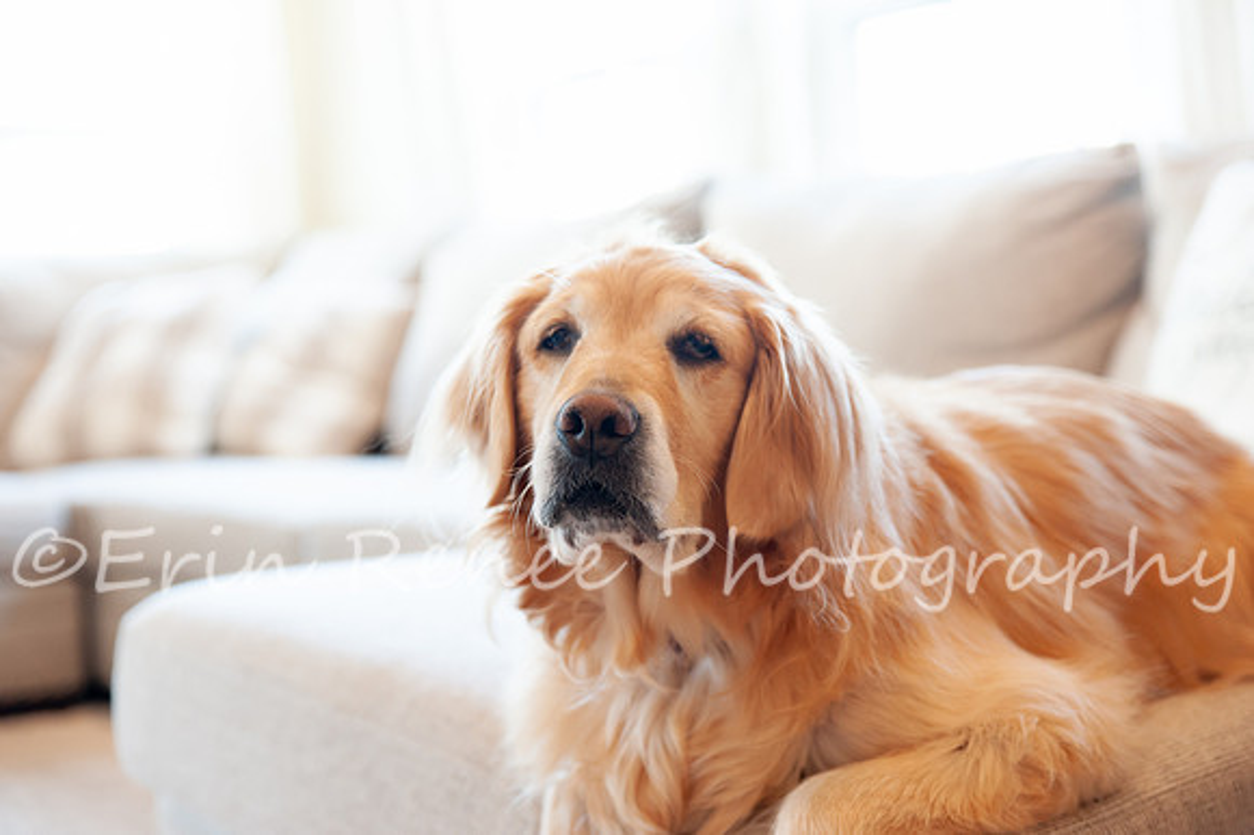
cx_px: 627
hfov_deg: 34.5
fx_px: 2019
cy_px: 418
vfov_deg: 23.4
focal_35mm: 58
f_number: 2.8
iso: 1000
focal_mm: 58
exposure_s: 1/125
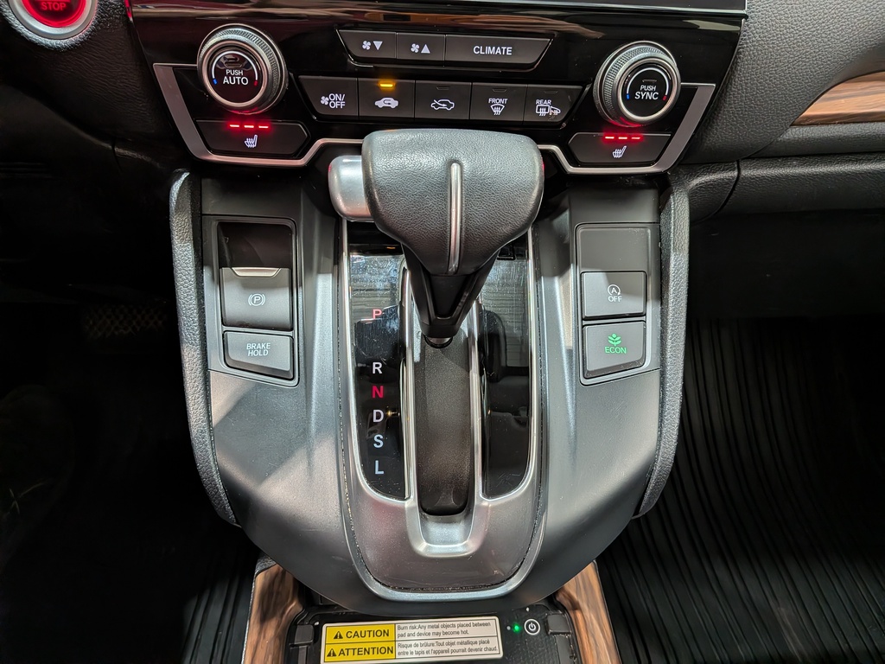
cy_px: 332
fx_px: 614
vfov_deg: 56.8
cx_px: 442
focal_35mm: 24
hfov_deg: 71.6
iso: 28
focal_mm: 4.53
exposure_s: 1/40
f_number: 1.7
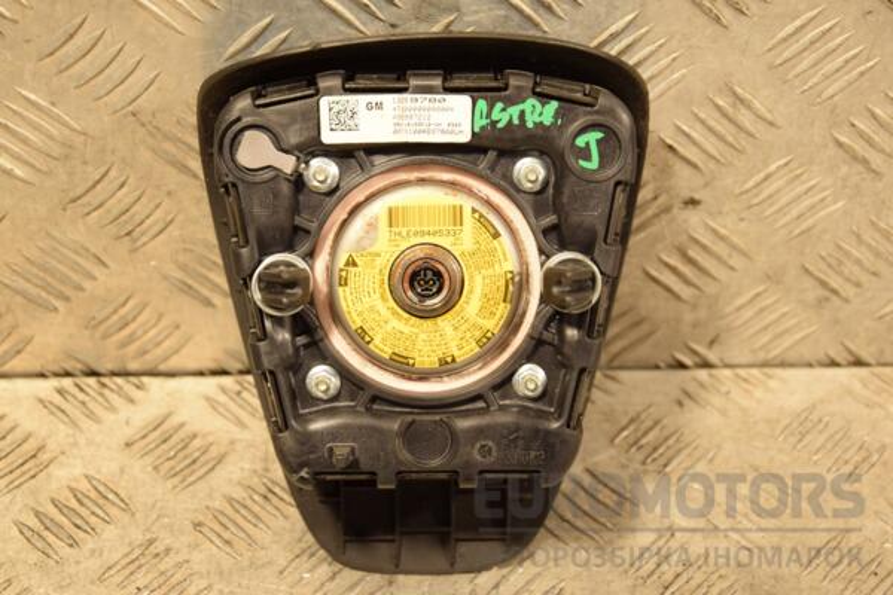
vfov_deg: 18.2
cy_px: 298
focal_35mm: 75
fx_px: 1860
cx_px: 446
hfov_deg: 27.0
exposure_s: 1/125
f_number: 5.6
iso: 800
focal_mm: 50
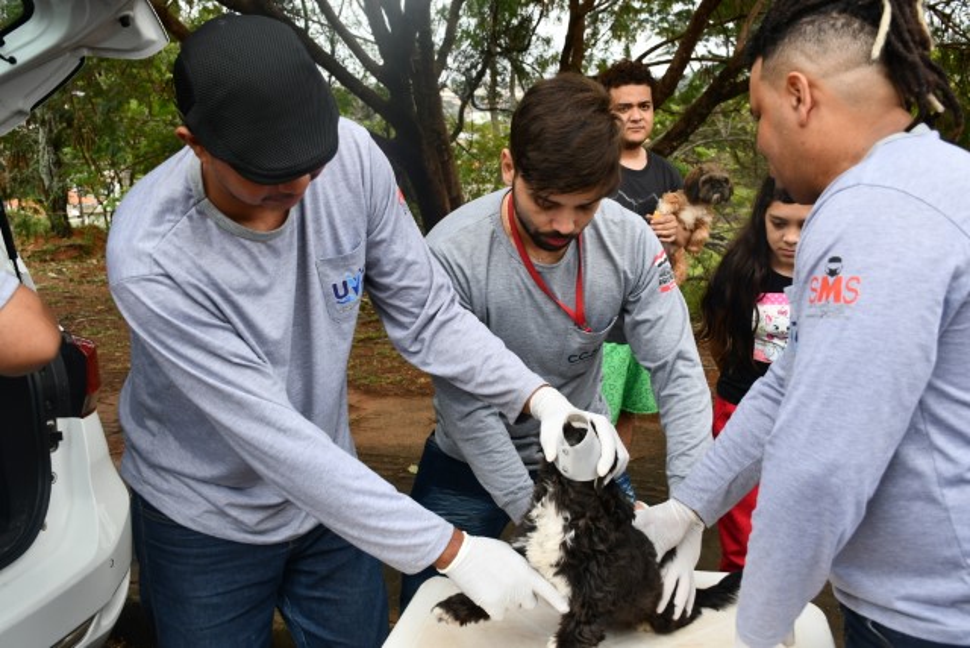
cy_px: 324
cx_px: 485
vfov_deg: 38.9
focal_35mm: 34
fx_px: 916
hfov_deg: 55.8
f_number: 5.6
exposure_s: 1/250
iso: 220
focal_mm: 23
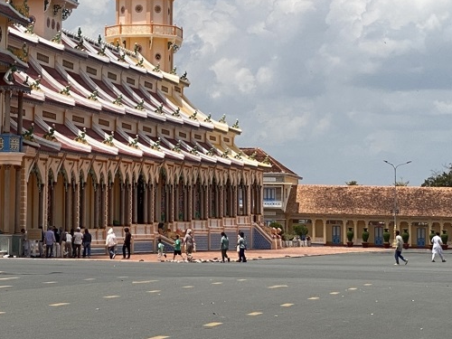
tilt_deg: +4.5
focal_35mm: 133
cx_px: -38
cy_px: 40
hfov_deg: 14.5
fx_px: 1737
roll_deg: -1.8
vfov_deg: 11.1
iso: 20
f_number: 2
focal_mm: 6
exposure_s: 1/2519
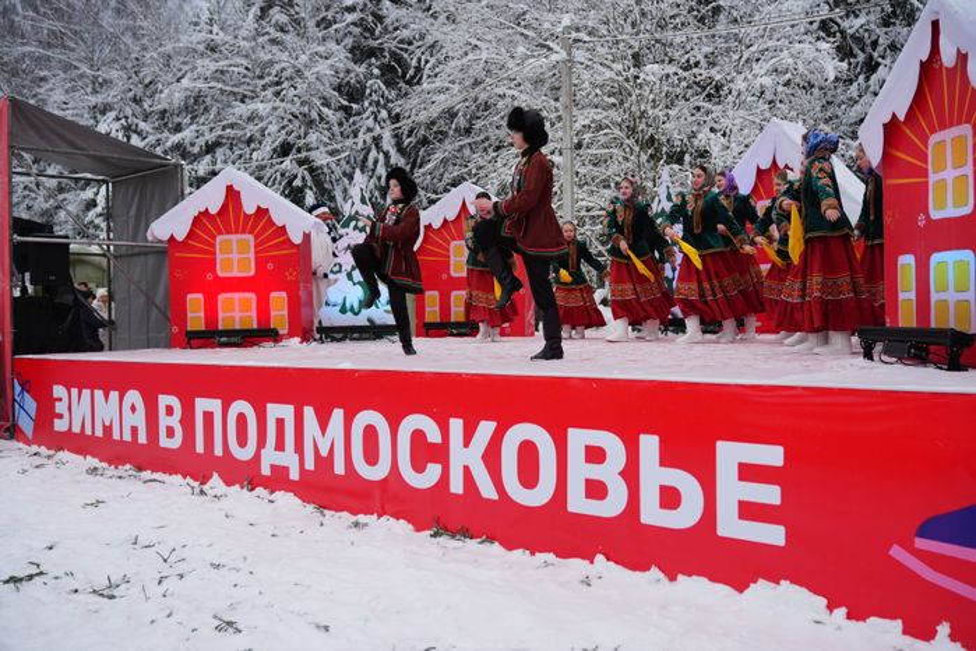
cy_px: 326
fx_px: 1003
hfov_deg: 51.9
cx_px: 488
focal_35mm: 37
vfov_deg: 35.9
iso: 640
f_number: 3.5
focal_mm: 37
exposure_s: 1/2000
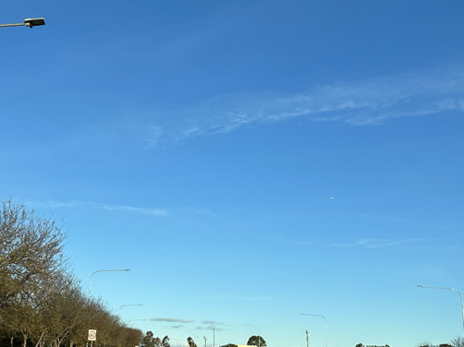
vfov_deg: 29.6
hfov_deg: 37.7
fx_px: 656
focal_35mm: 49
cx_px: 100
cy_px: 193
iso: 80
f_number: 1.78
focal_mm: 6.86
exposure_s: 1/2882
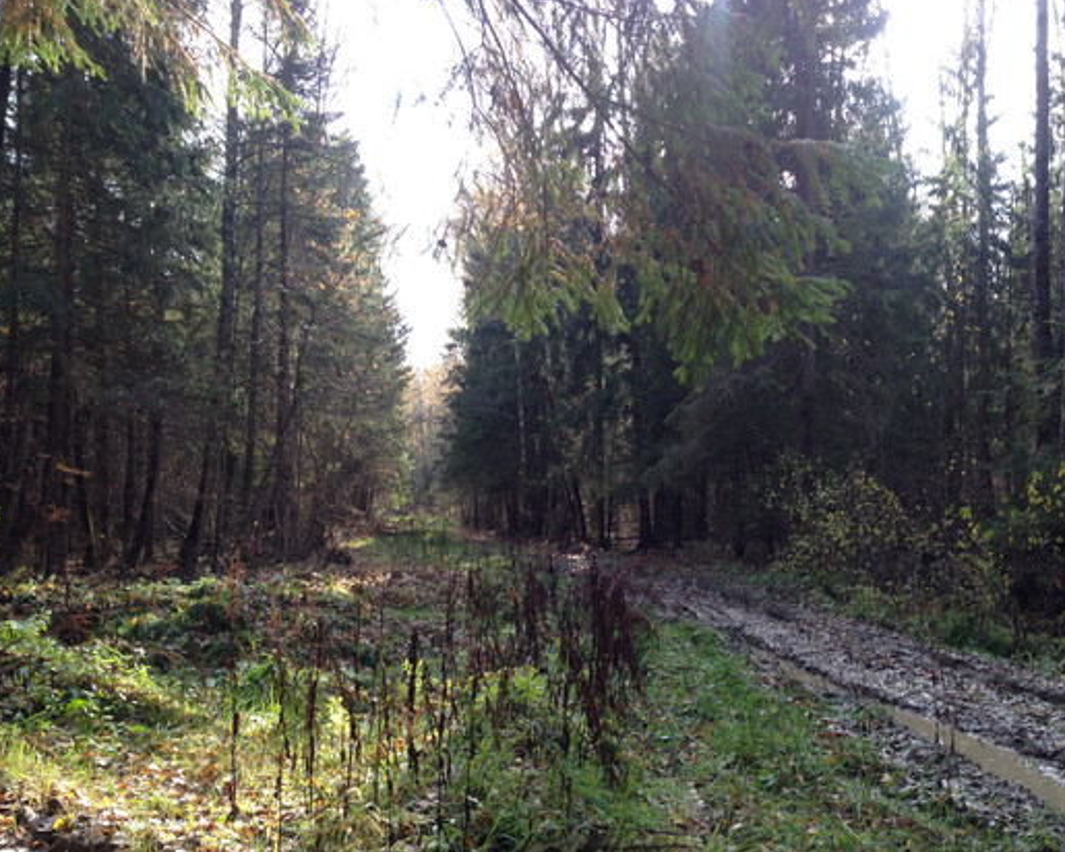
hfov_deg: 45.6
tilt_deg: -0.2
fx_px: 1261
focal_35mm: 40
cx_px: 614
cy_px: 488
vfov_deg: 37.3
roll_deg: -0.4
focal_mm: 4.12
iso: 50
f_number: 2.4
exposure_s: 1/160
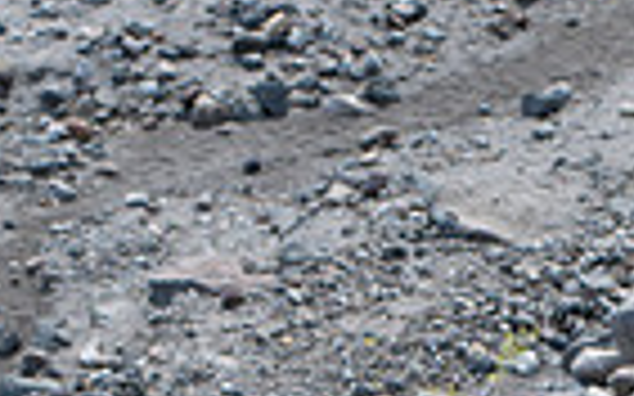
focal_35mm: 214
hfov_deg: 9.8
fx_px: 3696
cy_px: 693
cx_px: 481
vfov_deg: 6.0
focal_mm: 34
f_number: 5
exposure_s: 1/1250
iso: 200
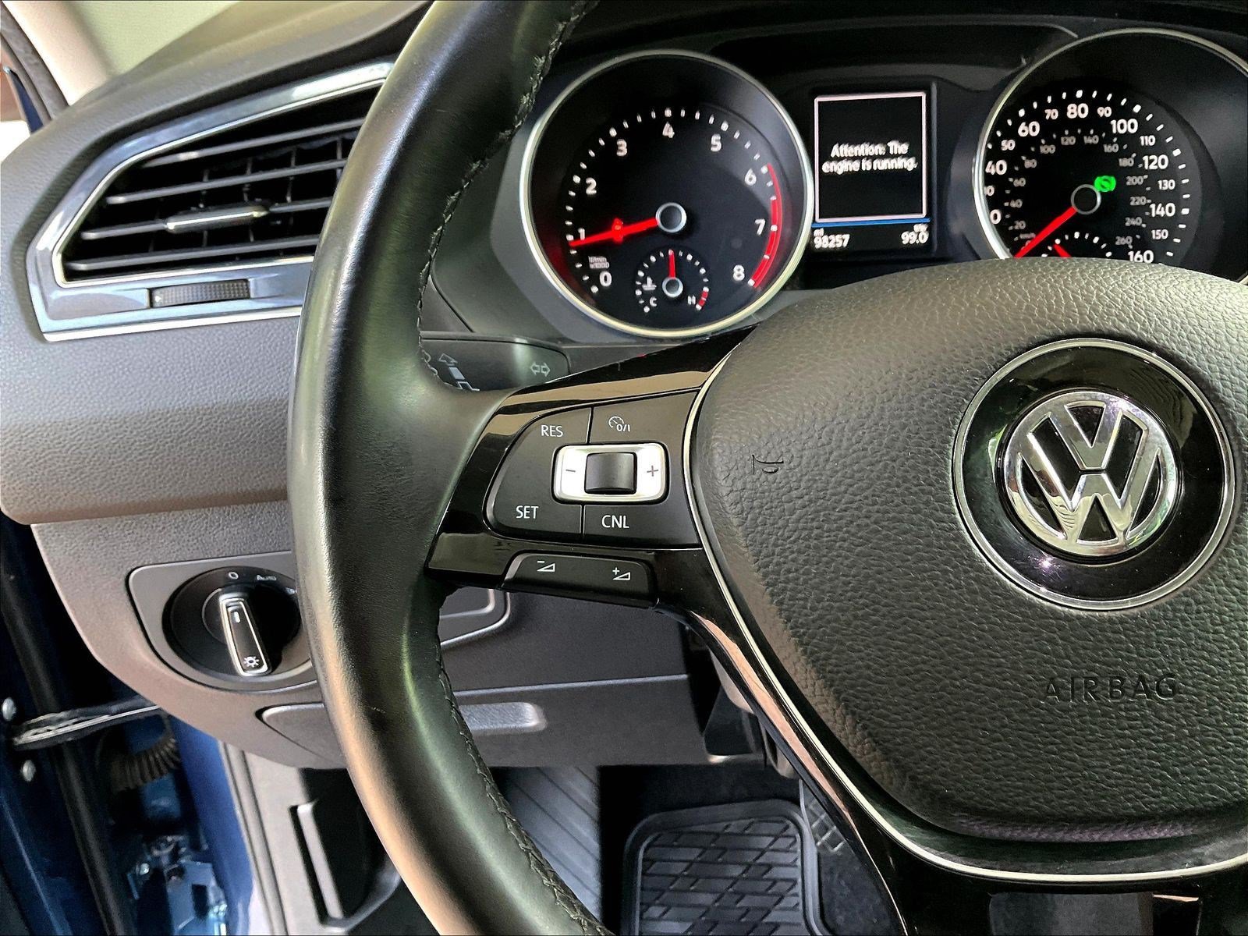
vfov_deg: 48.2
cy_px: 468
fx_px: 1046
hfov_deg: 61.7
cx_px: 624
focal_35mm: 29
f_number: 1.8
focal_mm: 3
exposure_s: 1/60
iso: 160
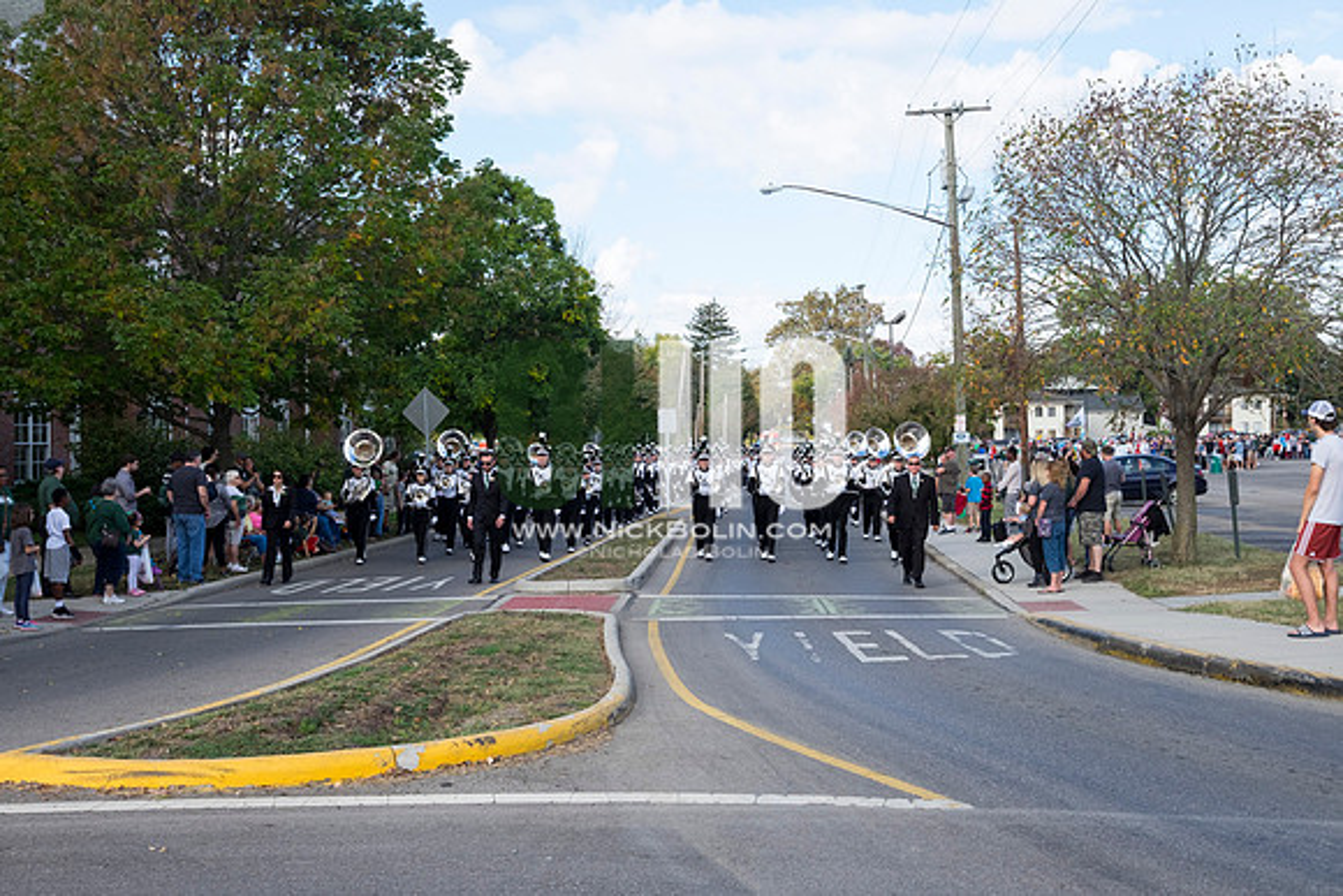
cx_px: 672
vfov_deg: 32.6
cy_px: 448
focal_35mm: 41
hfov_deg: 47.4
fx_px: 1530
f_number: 7.1
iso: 400
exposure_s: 1/320
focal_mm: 27
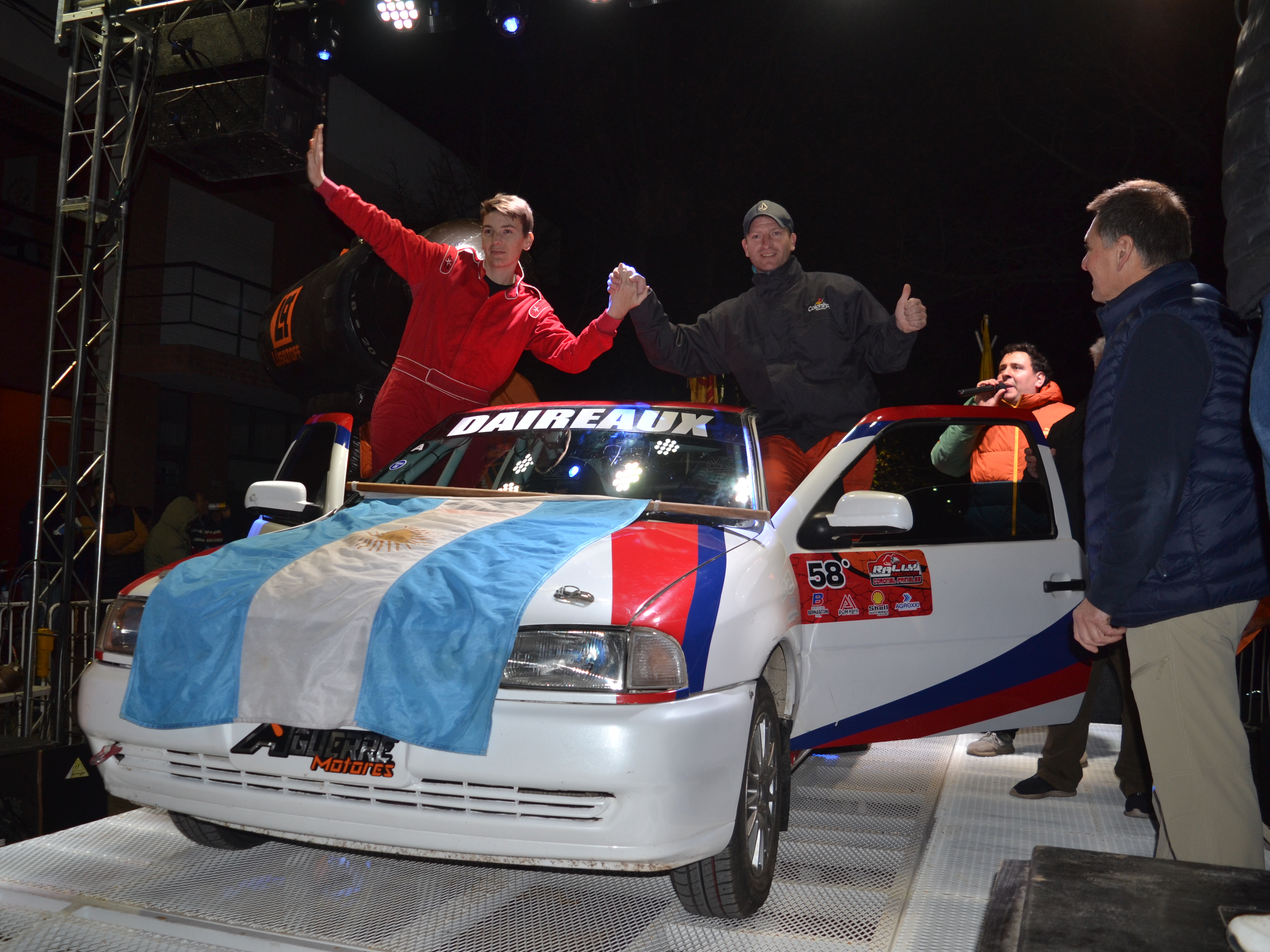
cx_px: 604
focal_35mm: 33
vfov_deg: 42.9
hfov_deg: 55.3
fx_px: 1211
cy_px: 478
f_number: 4
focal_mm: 20
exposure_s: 1/125
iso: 280
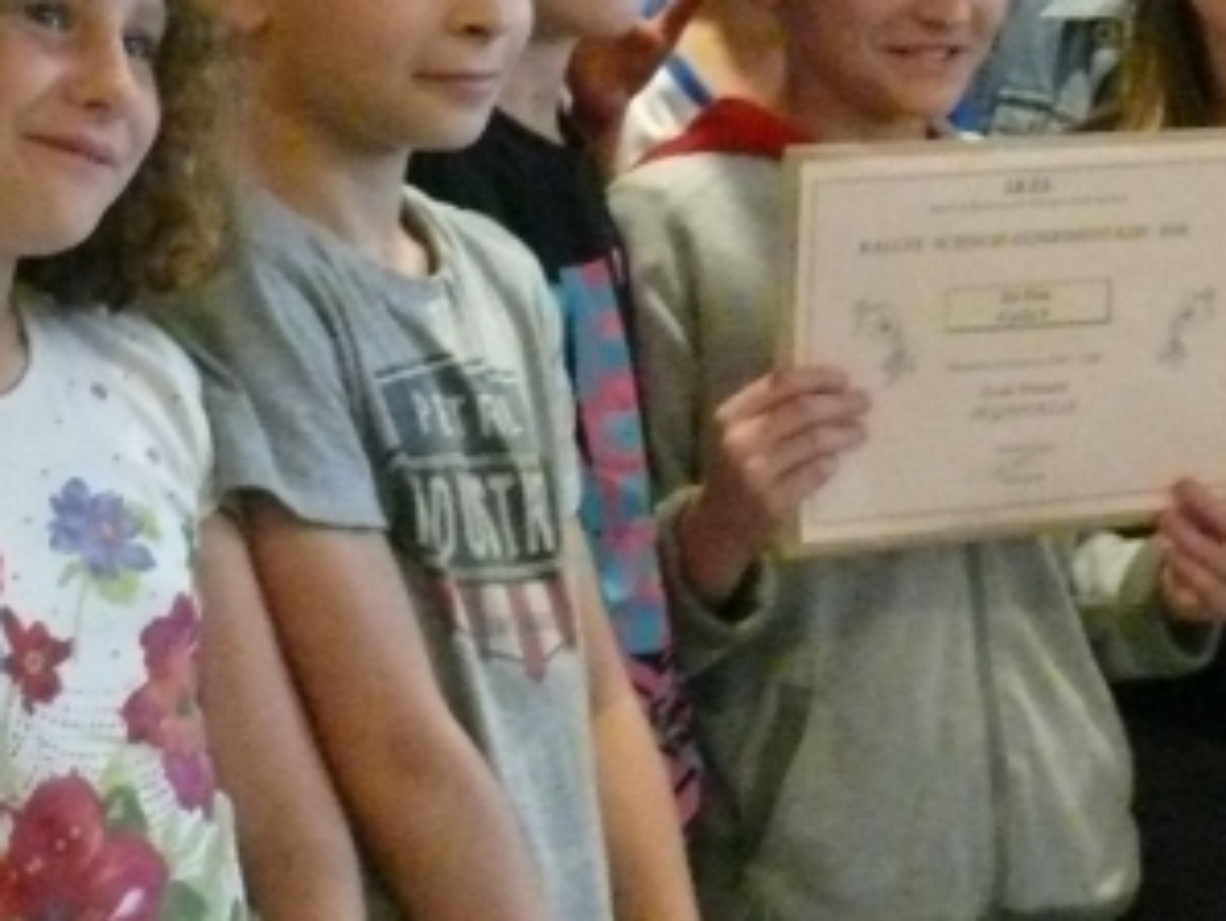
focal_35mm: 134
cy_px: 395
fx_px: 4750
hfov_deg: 14.7
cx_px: 897
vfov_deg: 11.1
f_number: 2.8
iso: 800
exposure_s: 1/40
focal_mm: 8.3
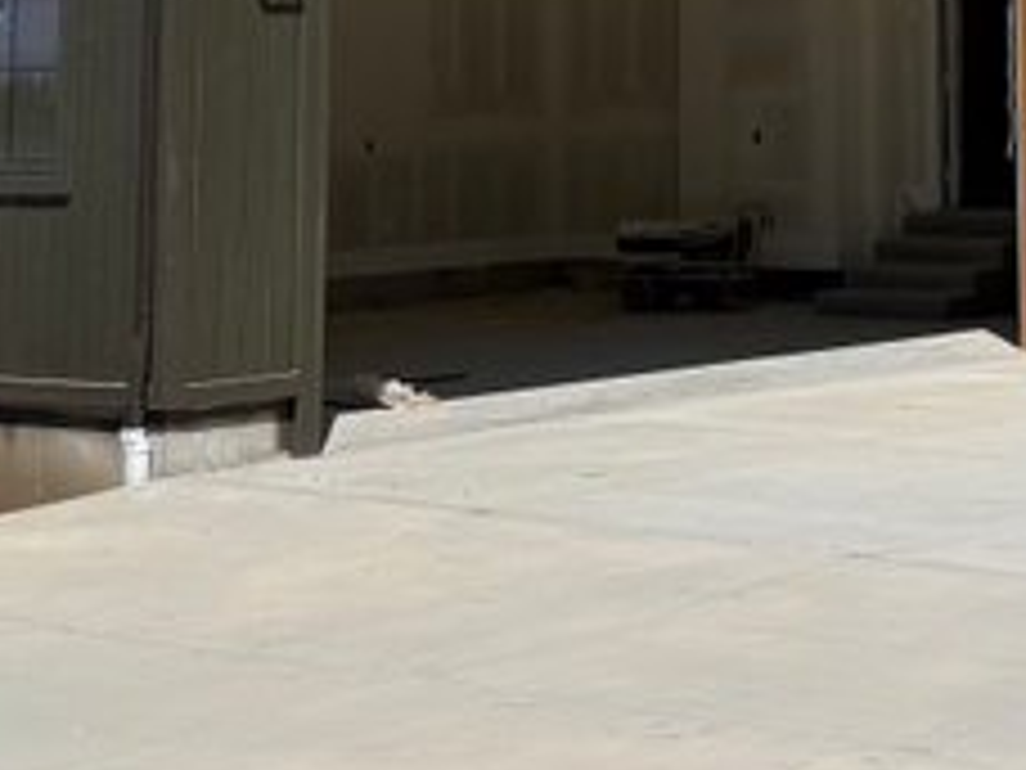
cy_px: -396
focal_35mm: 108
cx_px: 1076
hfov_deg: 17.7
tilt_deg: +6.4
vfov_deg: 13.0
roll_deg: +0.9
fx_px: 3201
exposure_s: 1/7353
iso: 80
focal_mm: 6.76
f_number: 1.78
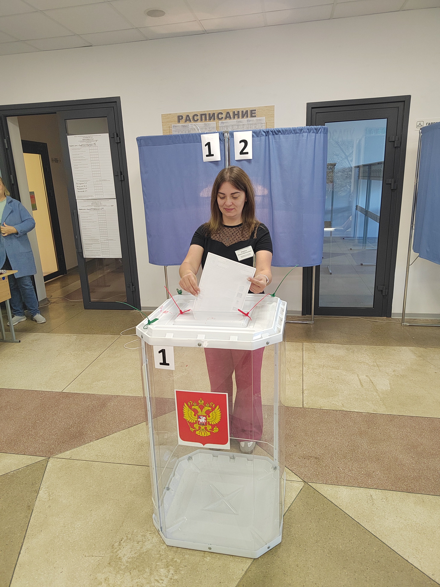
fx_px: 390
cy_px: 294
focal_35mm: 23
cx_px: 220
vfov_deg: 73.9
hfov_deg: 58.9
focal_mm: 5.52
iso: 1356
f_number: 1.9
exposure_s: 1/100
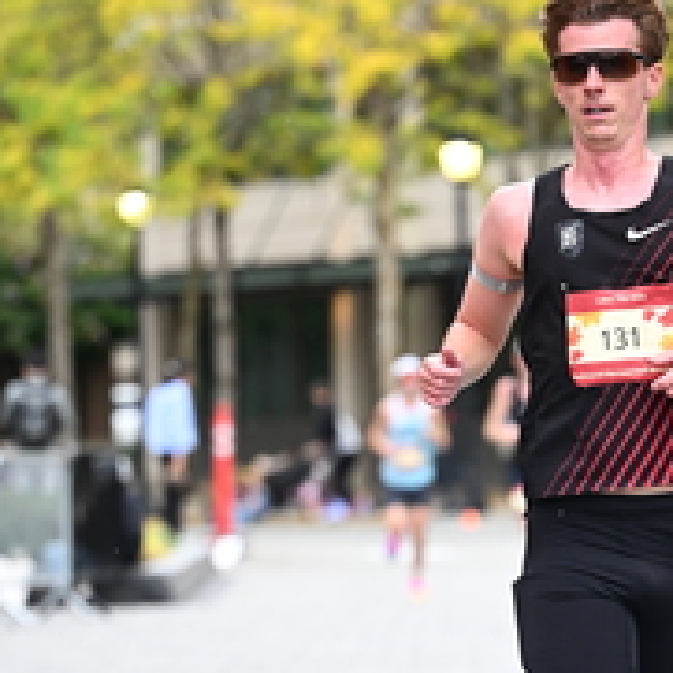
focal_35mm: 284
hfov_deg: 6.2
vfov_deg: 6.1
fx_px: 6247
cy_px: 680
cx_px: 641
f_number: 2.8
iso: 1600
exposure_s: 1/1250
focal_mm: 110
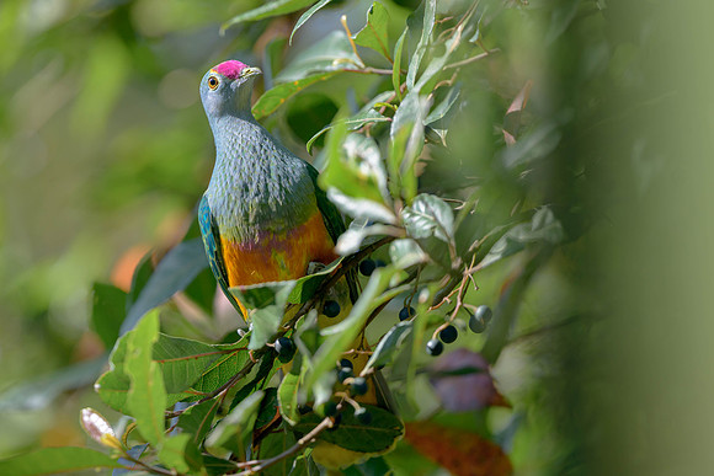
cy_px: 263
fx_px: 11860
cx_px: 181
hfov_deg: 3.4
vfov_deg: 2.3
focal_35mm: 598
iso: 450
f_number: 2.8
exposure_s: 1/1600
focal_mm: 400
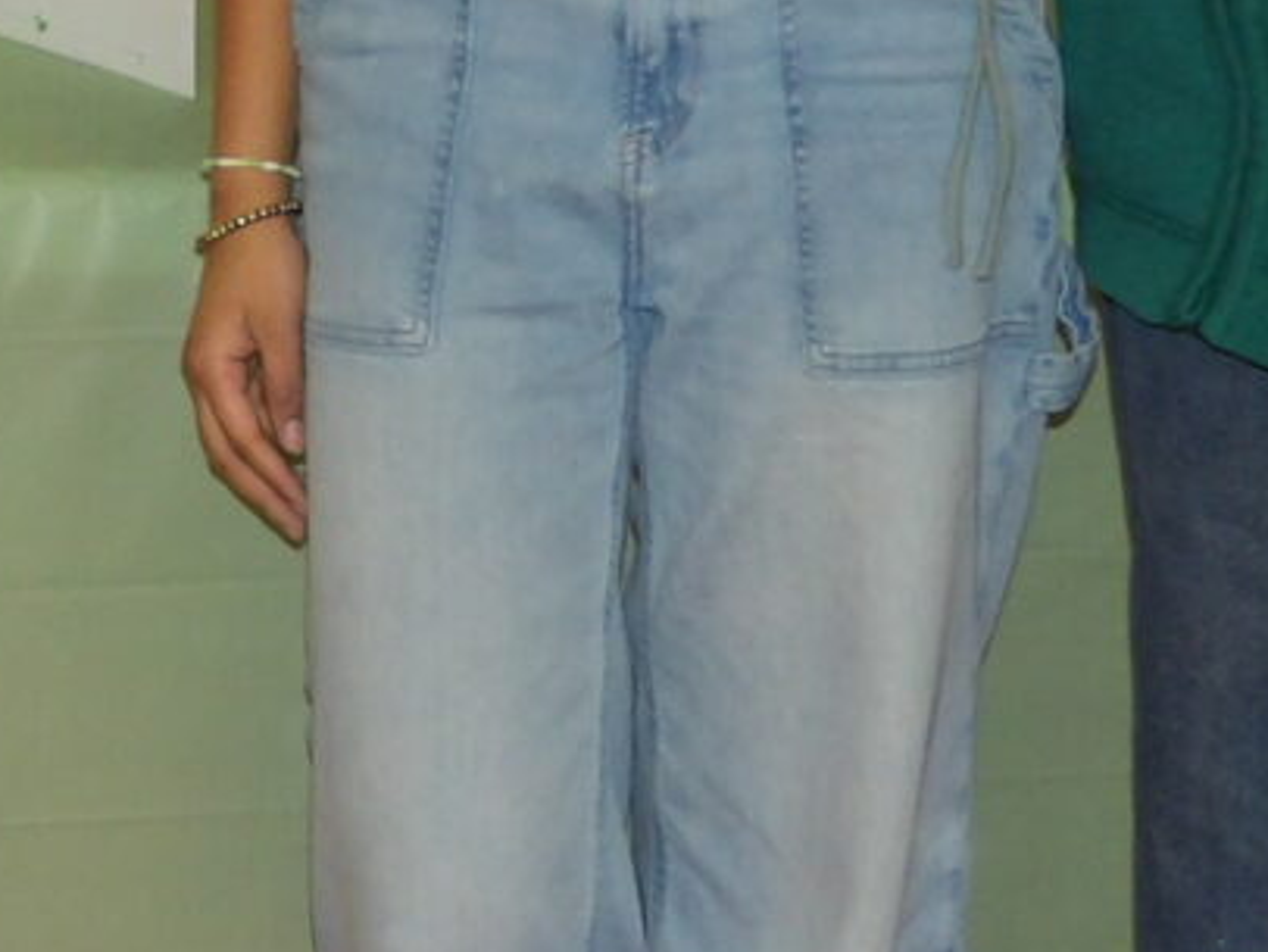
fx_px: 4765
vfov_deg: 10.8
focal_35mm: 130
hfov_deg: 14.4
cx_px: -447
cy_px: -684
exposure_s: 1/33
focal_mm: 5.9
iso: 200
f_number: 3.6
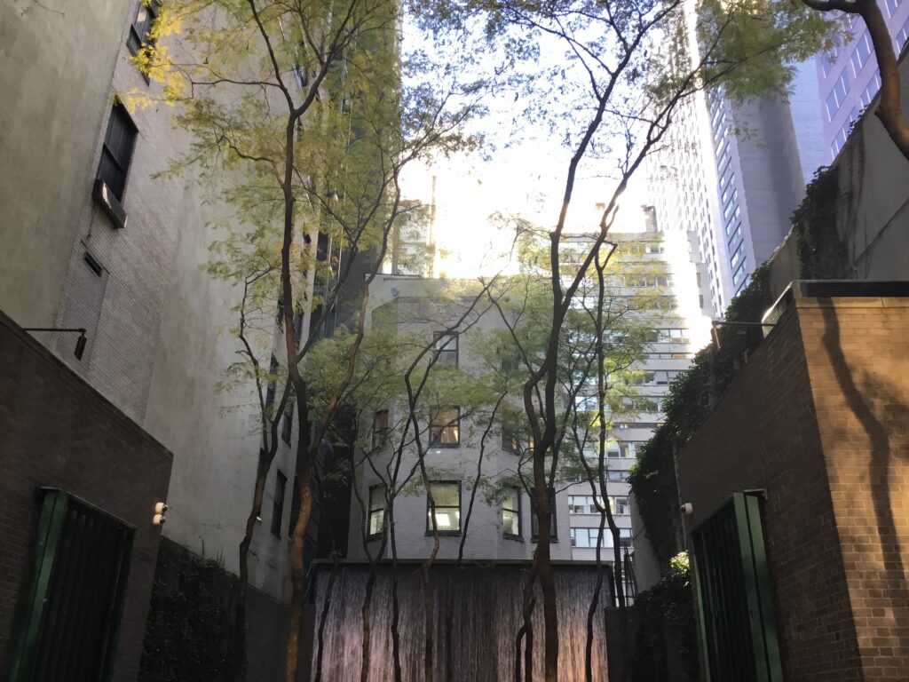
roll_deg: -1.1
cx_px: 454
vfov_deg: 45.4
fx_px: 814
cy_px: 341
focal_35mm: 31
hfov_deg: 58.4
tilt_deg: +25.5
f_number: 2.4
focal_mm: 3.3
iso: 25
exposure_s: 1/40
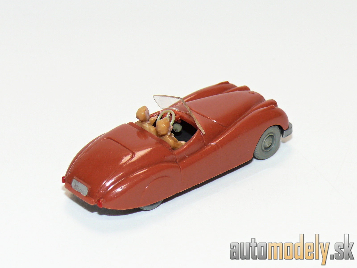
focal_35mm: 135
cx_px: 178
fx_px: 1392
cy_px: 134
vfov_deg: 11.0
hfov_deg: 14.6
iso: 100
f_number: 4
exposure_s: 1/30
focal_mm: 16.2
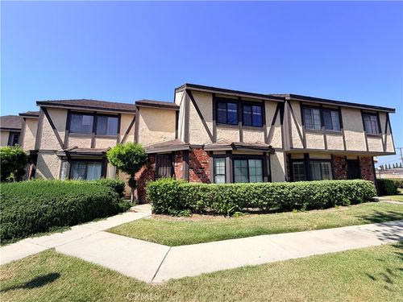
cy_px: 151
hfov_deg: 102.1
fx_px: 163
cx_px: 202
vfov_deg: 85.7
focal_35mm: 14
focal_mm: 2.22
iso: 25
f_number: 2.2
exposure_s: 1/770
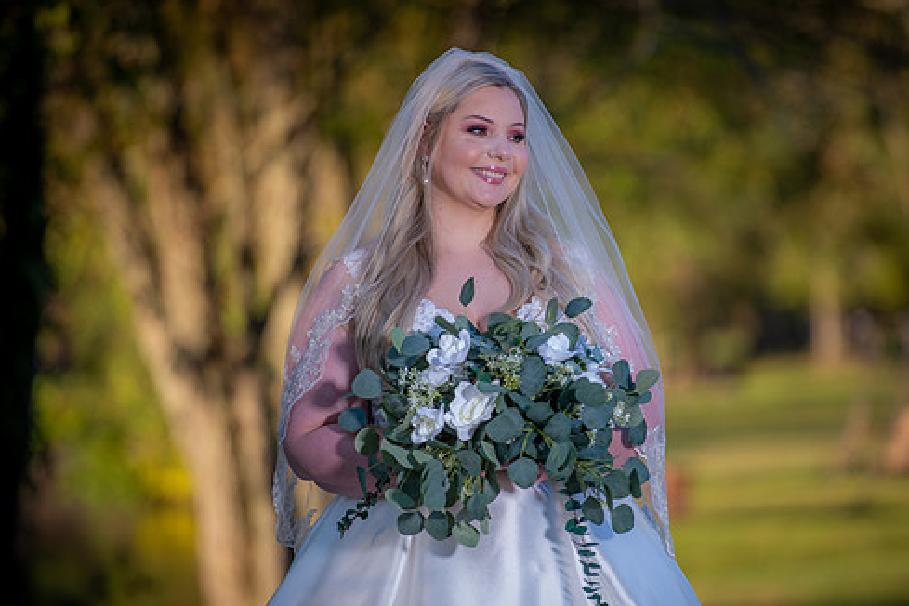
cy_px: 333
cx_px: 520
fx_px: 5984
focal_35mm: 237
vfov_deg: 5.8
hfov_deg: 8.7
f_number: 3.2
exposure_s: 1/250
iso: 80
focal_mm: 200
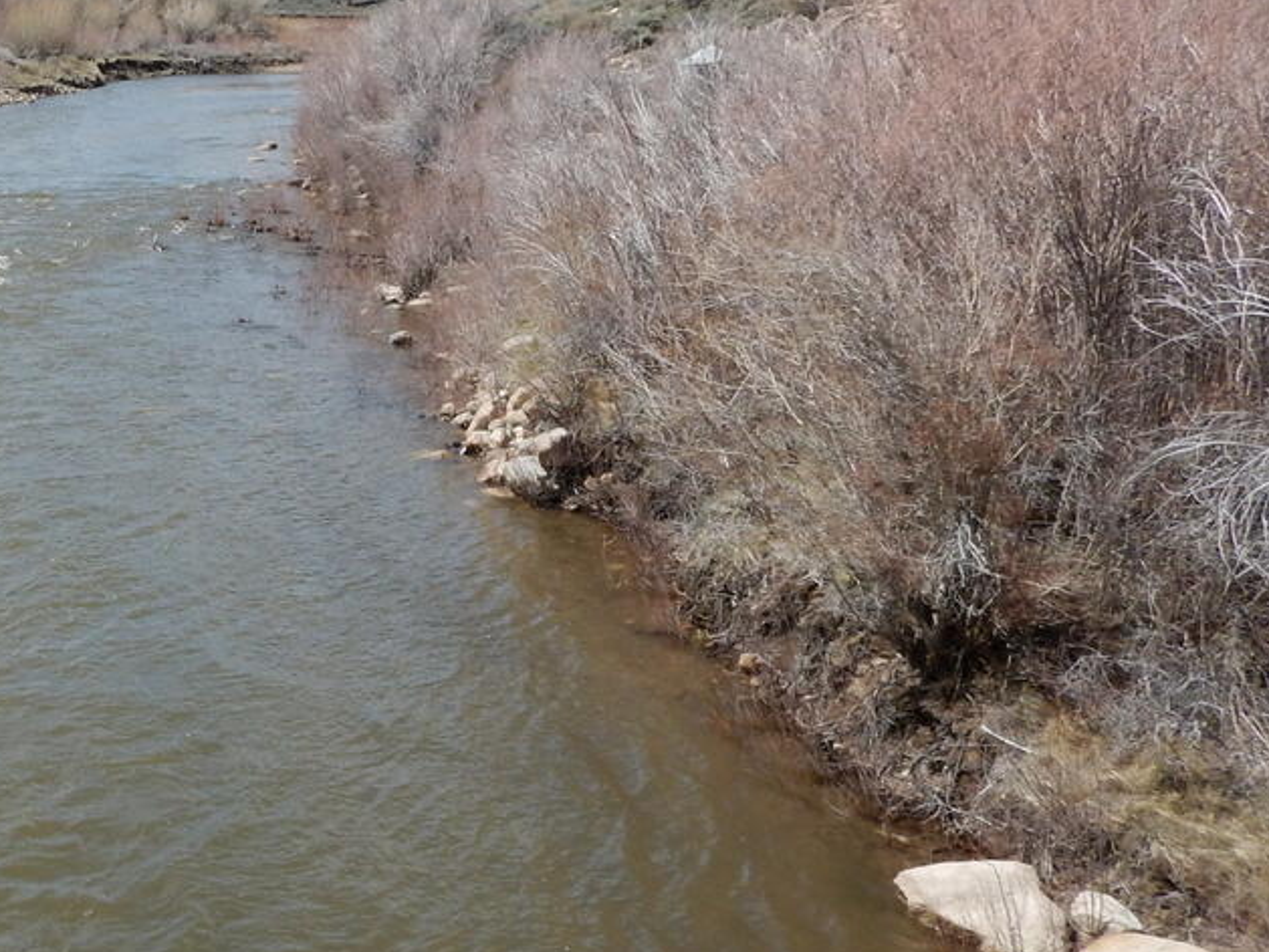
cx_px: -50
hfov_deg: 33.7
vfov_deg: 28.5
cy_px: 407
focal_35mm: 51
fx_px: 1870
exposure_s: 1/1000
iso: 125
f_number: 4.1
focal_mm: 4.3
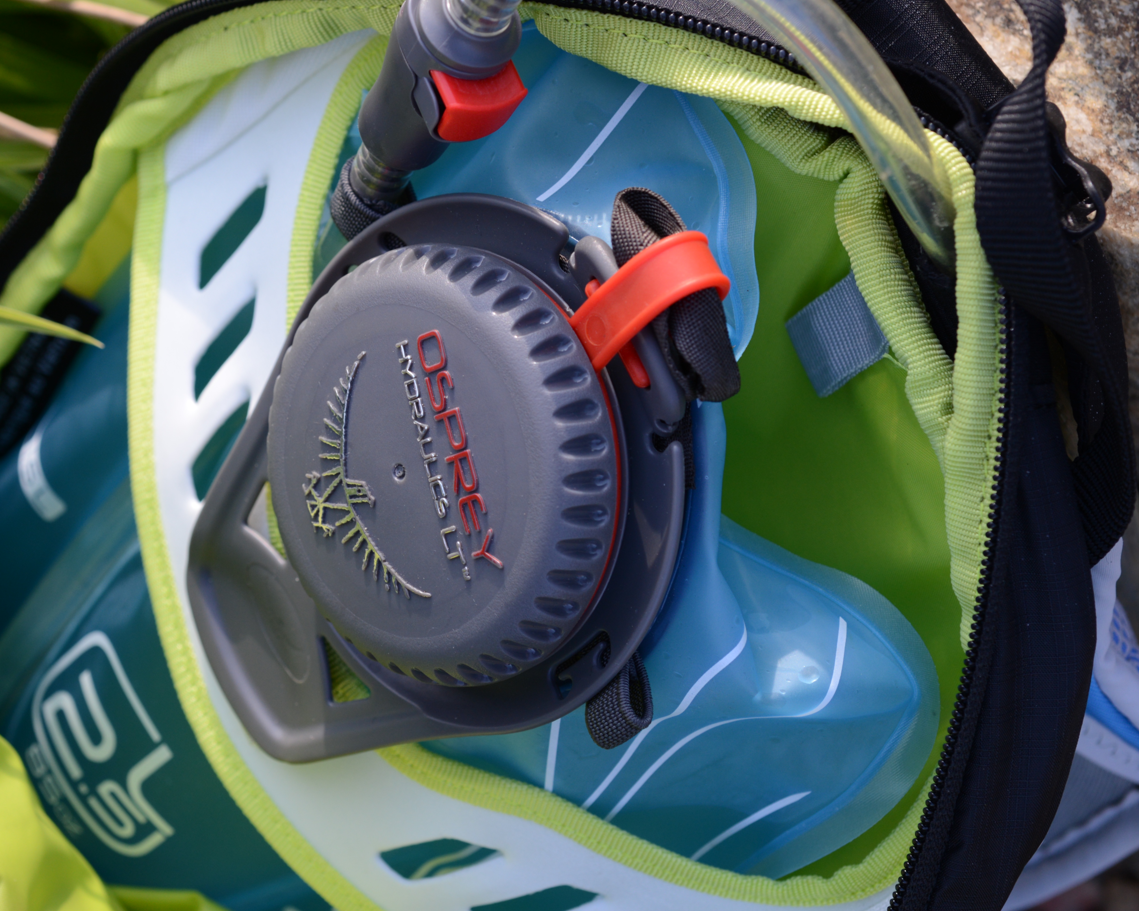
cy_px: 457
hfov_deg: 22.1
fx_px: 2899
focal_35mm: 86
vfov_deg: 17.9
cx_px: 304
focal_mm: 60
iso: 400
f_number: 8
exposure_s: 1/200
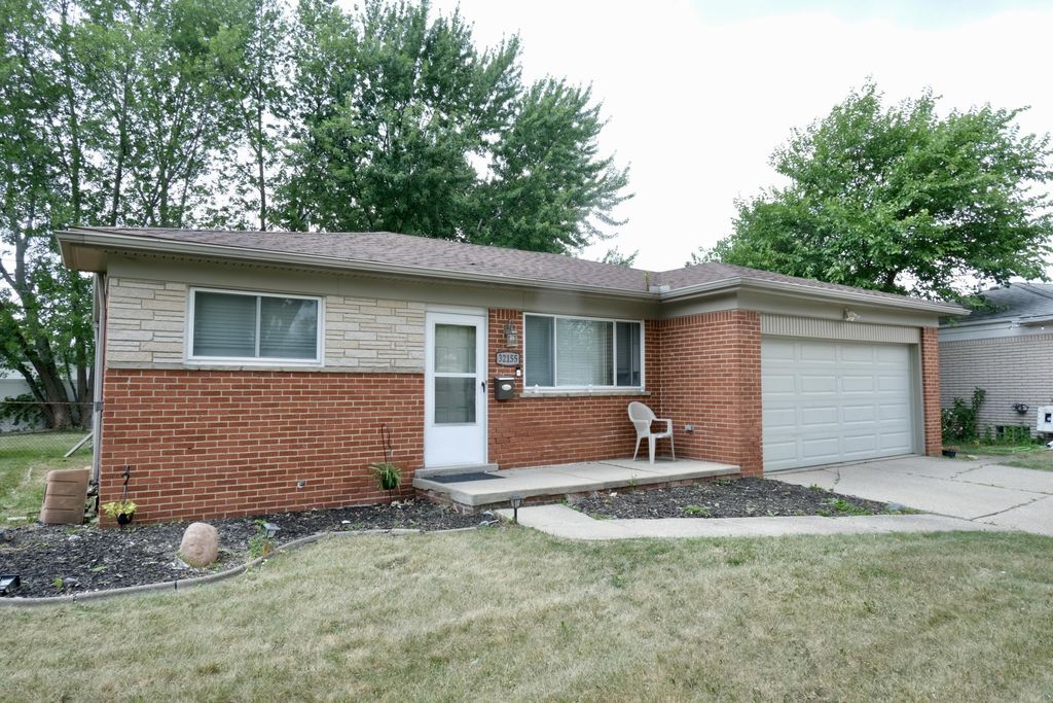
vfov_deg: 55.1
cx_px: 526
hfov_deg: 76.1
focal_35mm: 23
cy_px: 352
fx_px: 673
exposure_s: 1/20
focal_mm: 15
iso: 160
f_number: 14
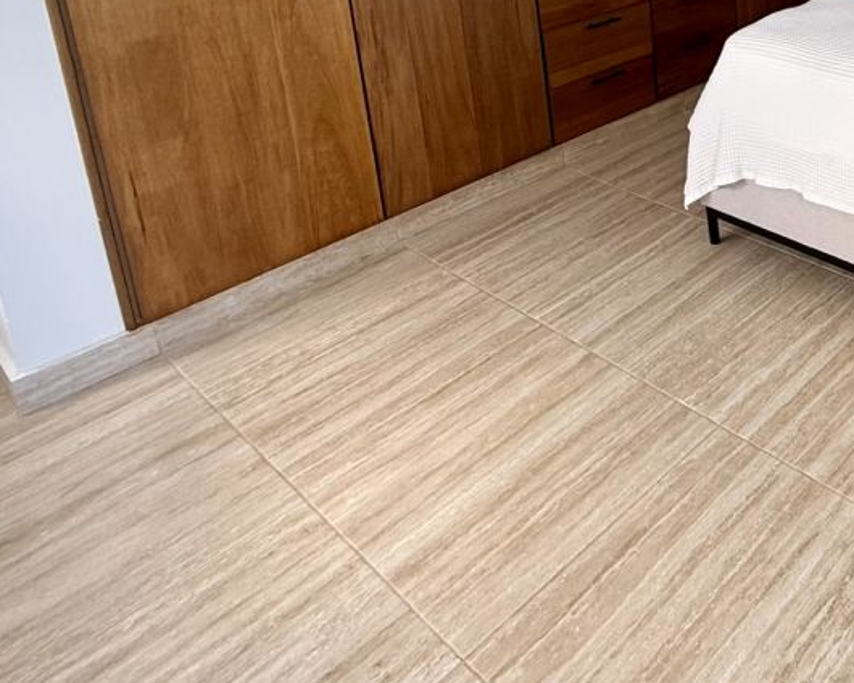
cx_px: 915
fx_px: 834
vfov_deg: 37.3
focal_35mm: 33
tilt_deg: -9.7
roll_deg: +1.2
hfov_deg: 43.5
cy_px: -69
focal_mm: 2.22
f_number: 2.2
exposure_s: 1/99
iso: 80
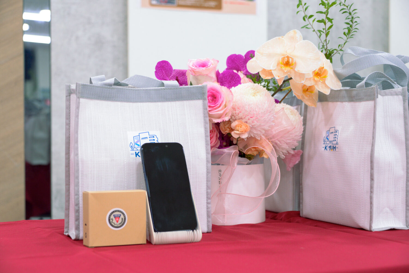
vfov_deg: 20.0
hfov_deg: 29.6
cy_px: 136
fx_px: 773
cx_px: 204
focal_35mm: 68
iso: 1800
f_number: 4.8
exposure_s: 1/125
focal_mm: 68
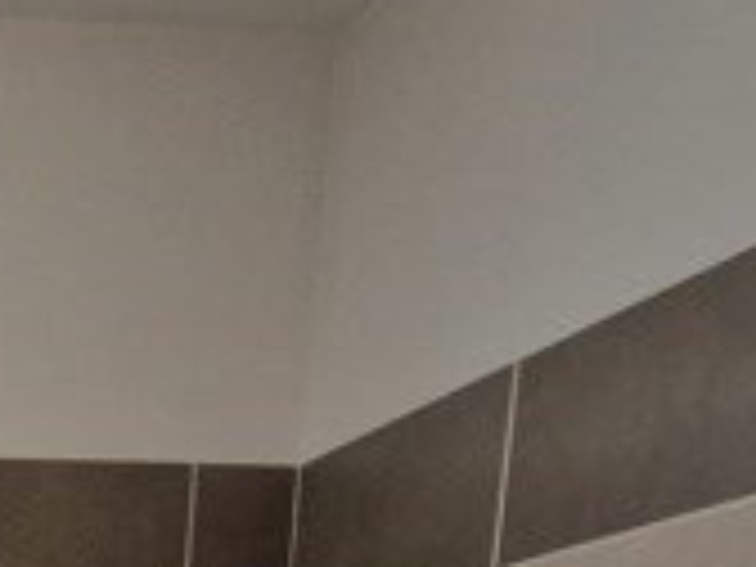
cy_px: 1120
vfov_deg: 17.4
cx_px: -356
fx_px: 1354
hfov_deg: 24.7
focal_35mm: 62
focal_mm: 2.2
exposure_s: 1/50
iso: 160
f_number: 2.2
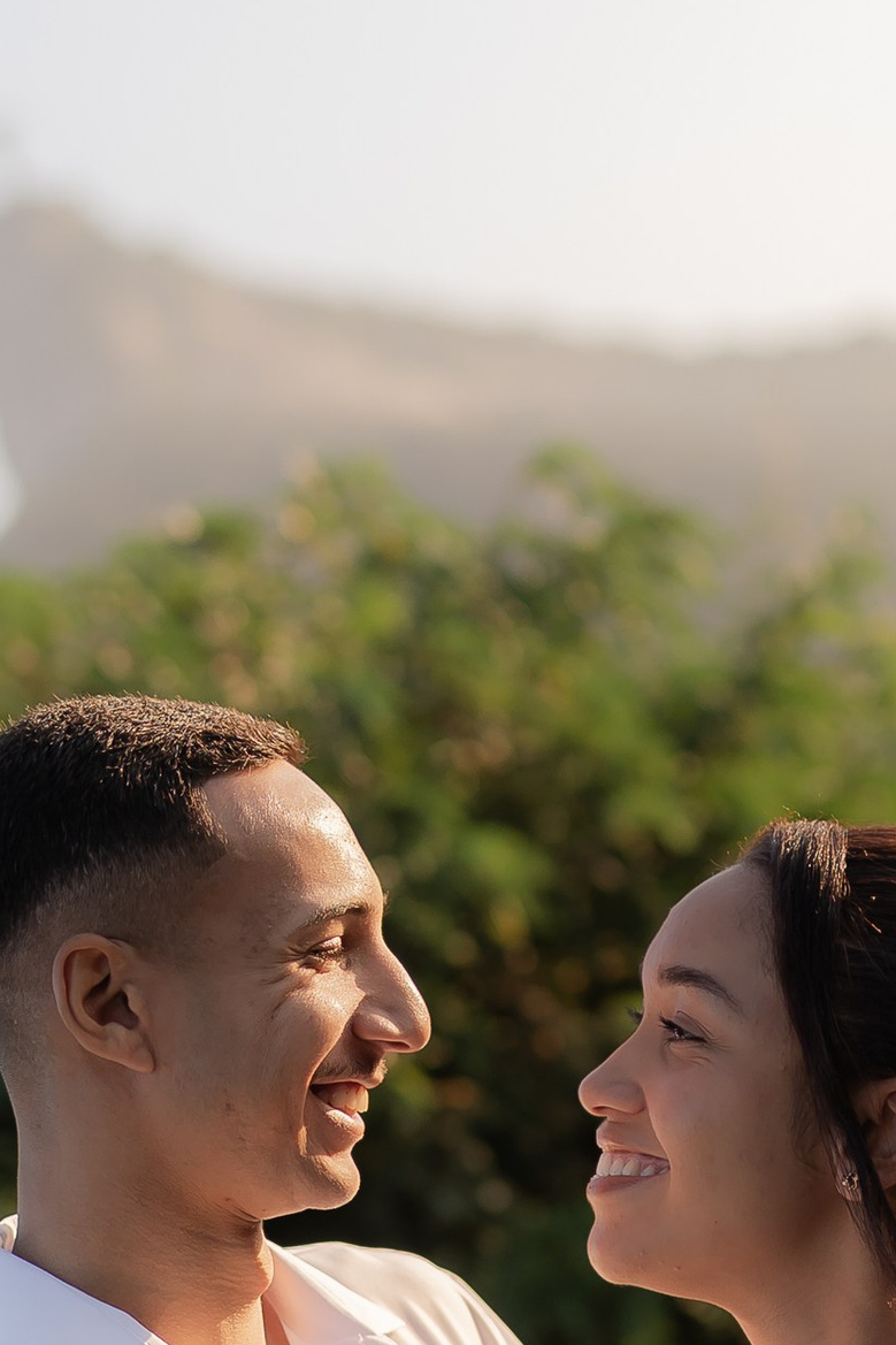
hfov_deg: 11.9
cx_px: 587
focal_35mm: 115
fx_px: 4294
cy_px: 988
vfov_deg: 17.7
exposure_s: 1/3200
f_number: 1.4
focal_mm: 35
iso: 100
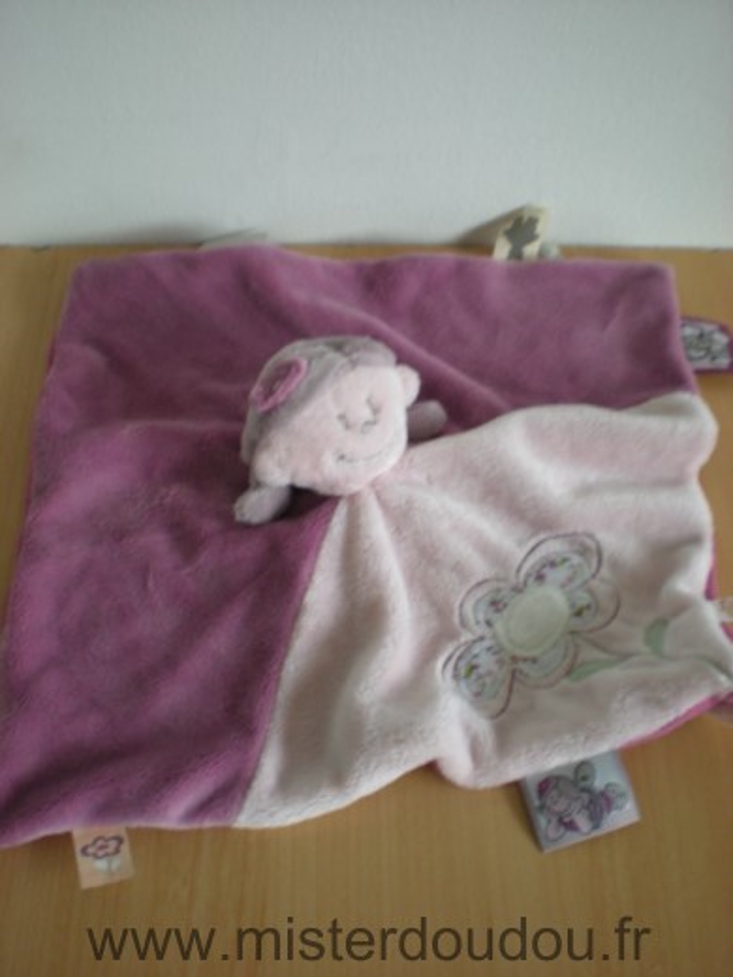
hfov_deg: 37.7
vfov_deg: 49.0
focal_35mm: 38
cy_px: 488
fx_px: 1073
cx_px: 366
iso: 200
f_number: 3.1
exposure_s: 1/8
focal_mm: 6.3
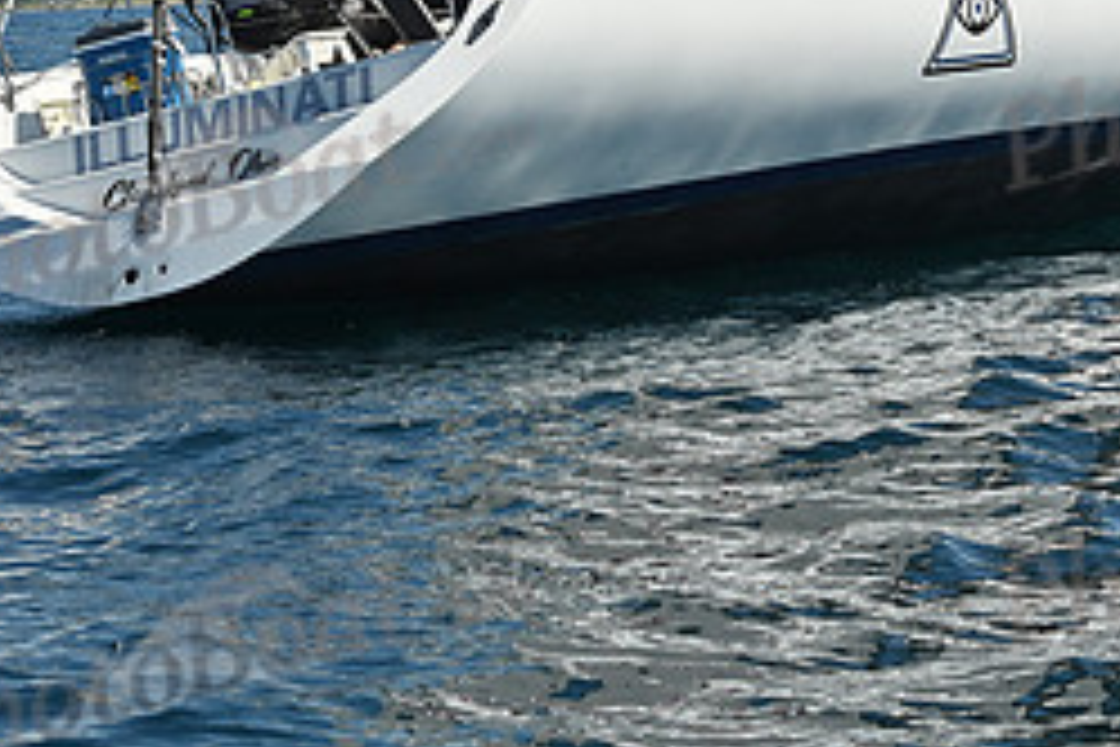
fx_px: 5071
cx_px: 769
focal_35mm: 163
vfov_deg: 8.4
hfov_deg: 12.6
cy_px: -97
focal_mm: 70
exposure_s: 1/1000
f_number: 10
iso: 320
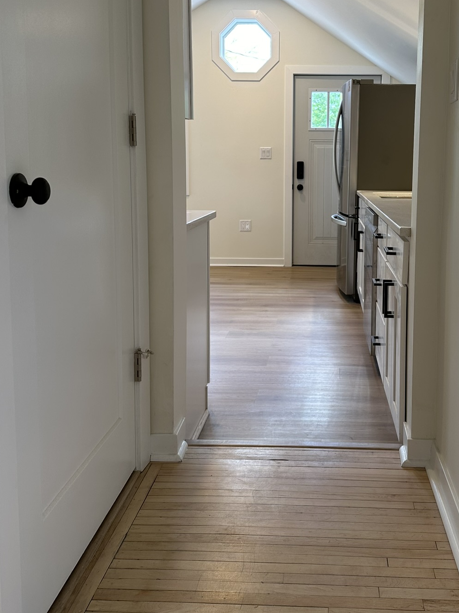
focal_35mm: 37
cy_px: 234
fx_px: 654
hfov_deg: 38.3
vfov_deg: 49.7
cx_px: 303
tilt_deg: -5.9
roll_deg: -1.0
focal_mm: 6.86
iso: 64
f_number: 1.78
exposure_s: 1/62
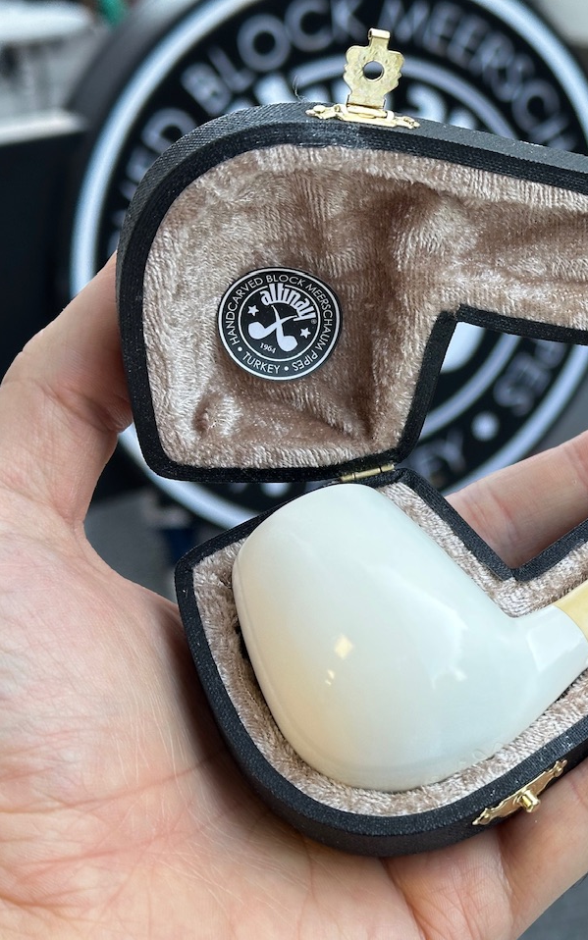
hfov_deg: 18.7
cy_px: 470
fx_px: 1743
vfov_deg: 30.2
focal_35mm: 68
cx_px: 579
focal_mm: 6.86
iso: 64
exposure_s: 1/100
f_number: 1.78
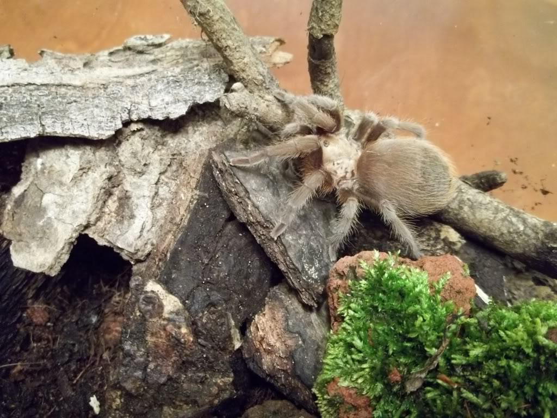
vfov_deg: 42.9
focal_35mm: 33
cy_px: 209
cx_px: 278
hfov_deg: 55.4
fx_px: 531
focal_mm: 5.9
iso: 314
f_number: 3.3
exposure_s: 1/8
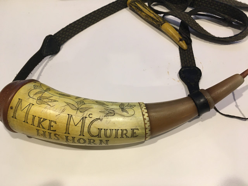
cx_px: 124
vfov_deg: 48.2
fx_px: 208
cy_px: 93
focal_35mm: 29
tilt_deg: -56.9
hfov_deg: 61.7
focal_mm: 4.15
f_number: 2.2
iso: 100
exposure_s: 1/30
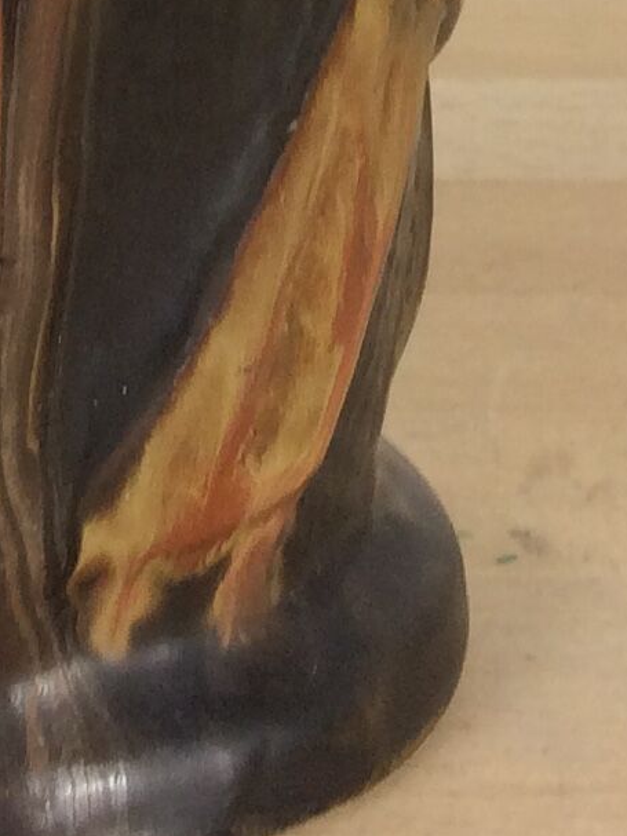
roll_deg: +0.9
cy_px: -1332
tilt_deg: +1.5
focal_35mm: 156
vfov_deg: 10.4
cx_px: -36
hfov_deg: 9.4
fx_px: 3769
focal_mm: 4.15
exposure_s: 1/50
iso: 32
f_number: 2.2
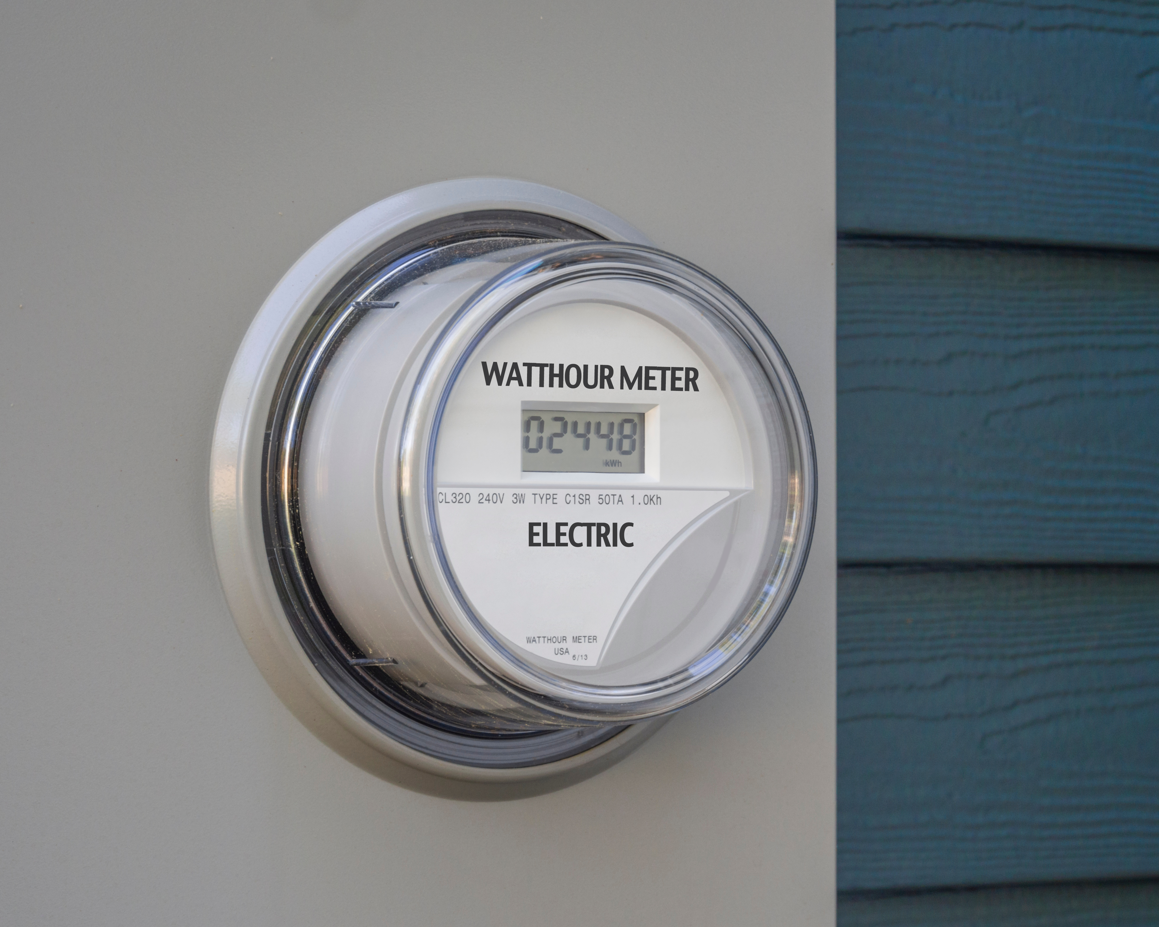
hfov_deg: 20.0
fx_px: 3293
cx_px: 549
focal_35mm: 96
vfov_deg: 16.0
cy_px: 463
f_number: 6
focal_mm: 46
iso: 200
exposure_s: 1/45
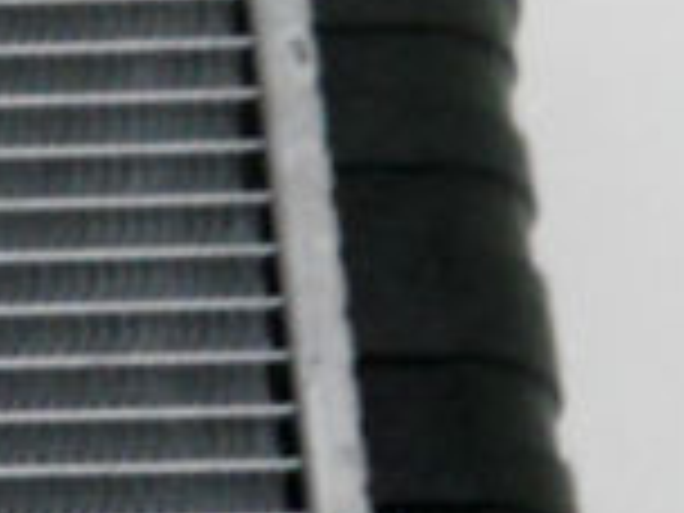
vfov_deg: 4.9
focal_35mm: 303
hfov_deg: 6.1
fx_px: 5987
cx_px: -1192
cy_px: 756
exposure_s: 1/30
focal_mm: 8.2
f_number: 4.3
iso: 320
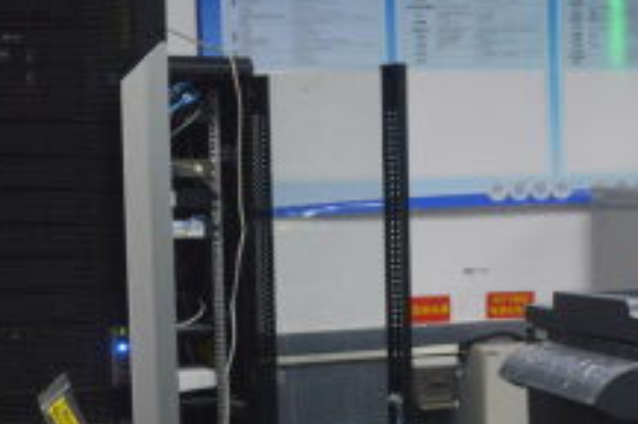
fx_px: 1540
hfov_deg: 22.1
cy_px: 317
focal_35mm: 87
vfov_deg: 15.6
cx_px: 703
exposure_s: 1/60
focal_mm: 18
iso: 2000
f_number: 3.5
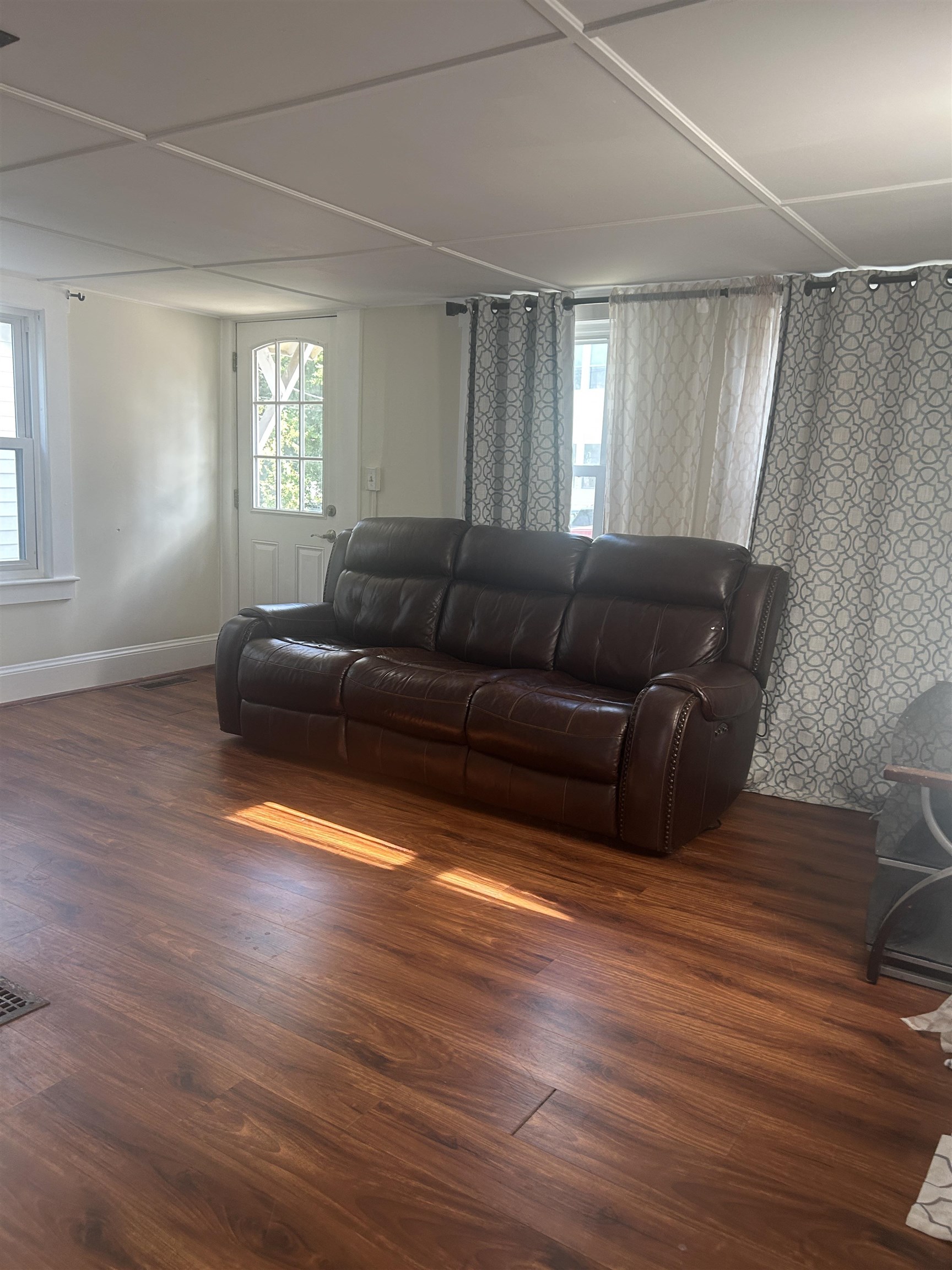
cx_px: 476
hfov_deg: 53.1
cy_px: 635
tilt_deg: -9.8
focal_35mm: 26
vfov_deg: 67.3
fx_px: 953
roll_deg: -2.1
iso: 100
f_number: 1.5
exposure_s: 1/121
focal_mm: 5.7
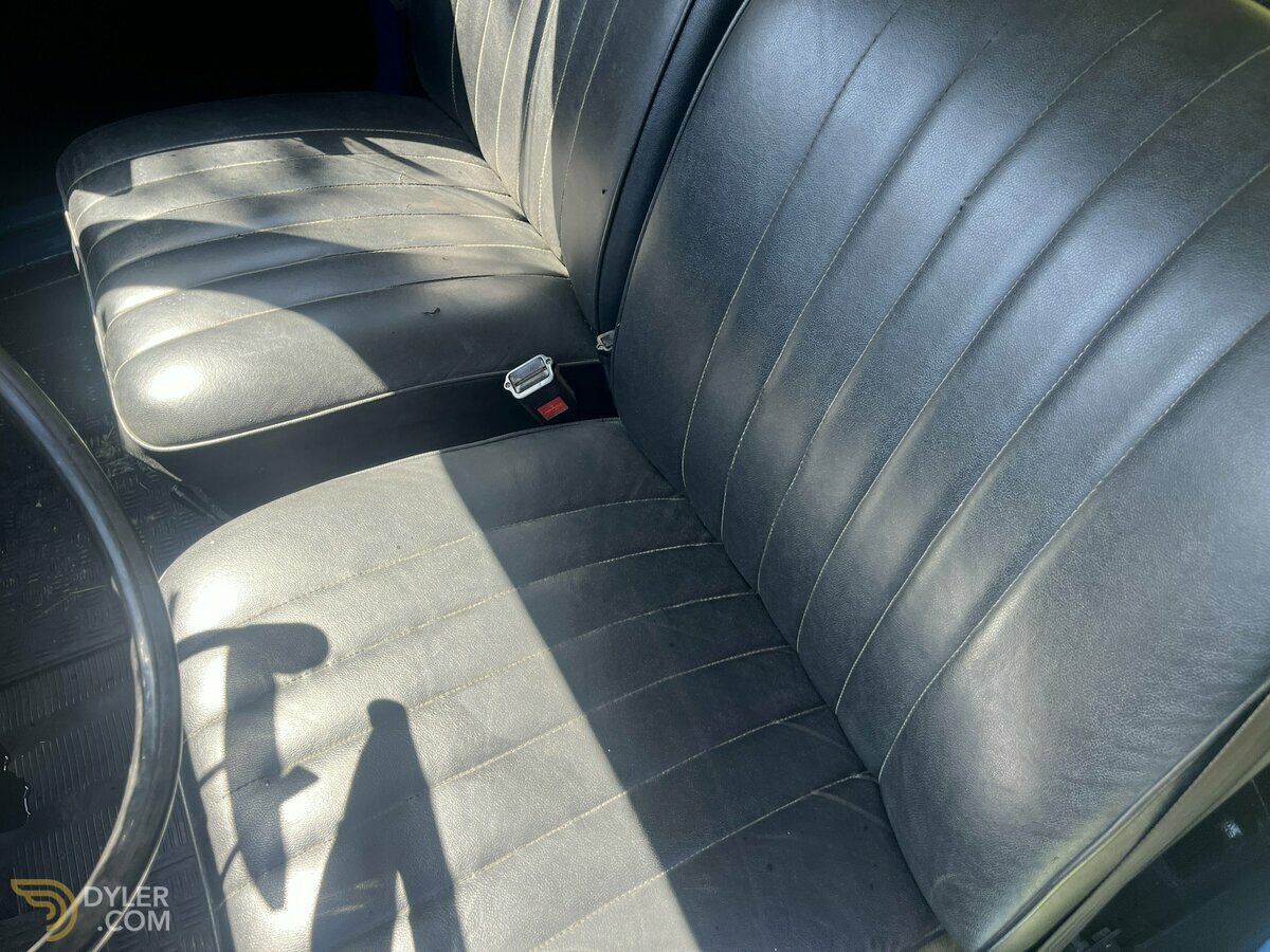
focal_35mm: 26
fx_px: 954
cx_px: 635
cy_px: 476
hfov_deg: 67.3
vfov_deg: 53.1
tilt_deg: -51.4
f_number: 1.6
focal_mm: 5.1
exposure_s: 1/170
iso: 40
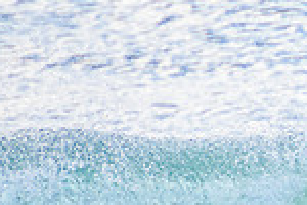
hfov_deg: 0.9
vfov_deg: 0.6
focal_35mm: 2322
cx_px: 585
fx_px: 19800
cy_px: 245
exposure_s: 1/2000
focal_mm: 400
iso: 500
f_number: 5.6
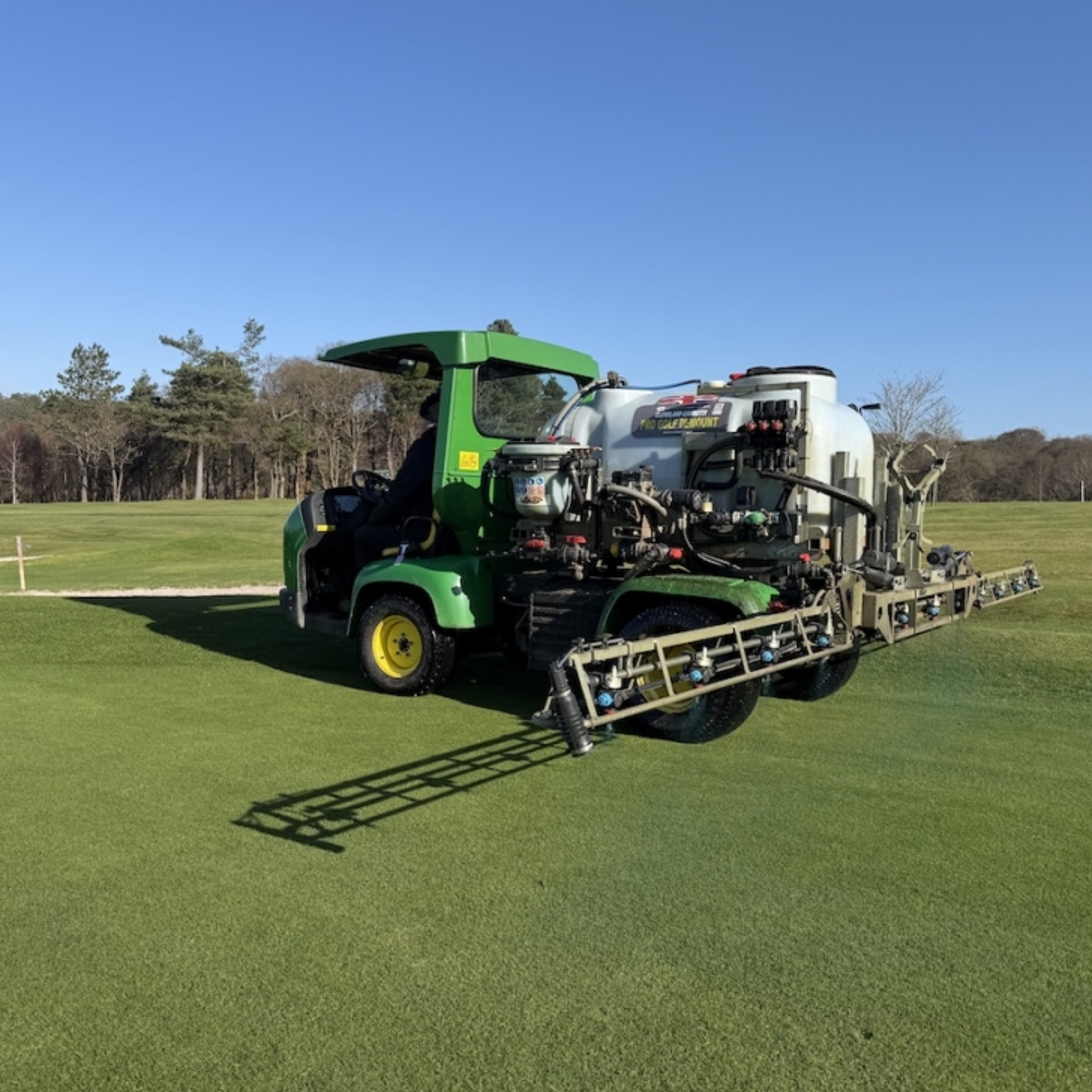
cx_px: 534
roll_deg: -2.6
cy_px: 547
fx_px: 1071
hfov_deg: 54.0
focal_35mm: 30
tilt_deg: -3.7
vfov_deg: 54.0
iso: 80
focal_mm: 6.76
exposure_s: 1/3279
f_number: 1.78
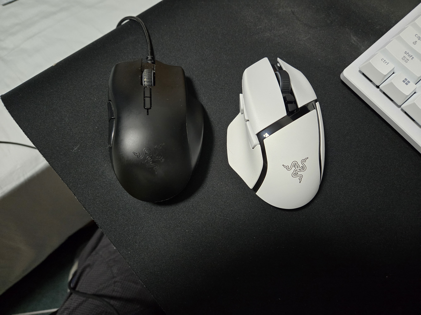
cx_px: 210
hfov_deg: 73.9
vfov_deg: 58.9
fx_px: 280
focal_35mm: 23
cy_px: 158
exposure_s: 1/100
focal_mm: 5.4
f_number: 1.8
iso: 1000
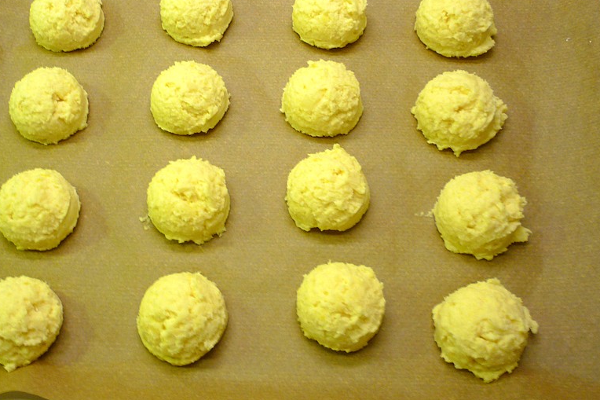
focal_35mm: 46
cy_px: 164
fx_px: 766
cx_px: 279
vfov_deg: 29.2
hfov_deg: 42.7
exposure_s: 1/10
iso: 80
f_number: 2.8
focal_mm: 5.5
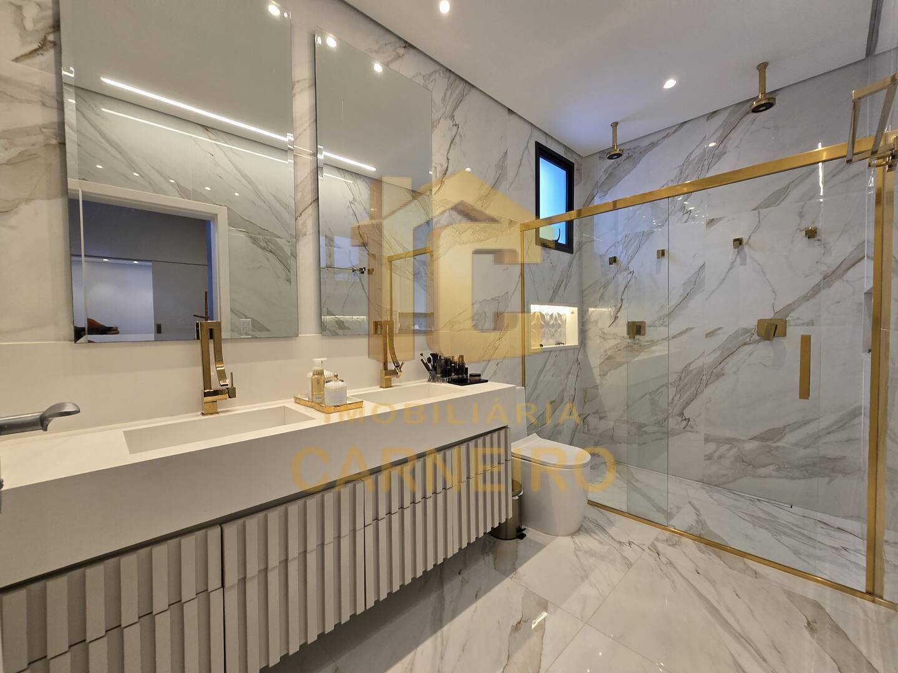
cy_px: 336
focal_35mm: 13
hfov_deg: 106.2
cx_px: 449
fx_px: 337
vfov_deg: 89.9
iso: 64
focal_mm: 2.2
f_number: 2.2
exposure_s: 1/60
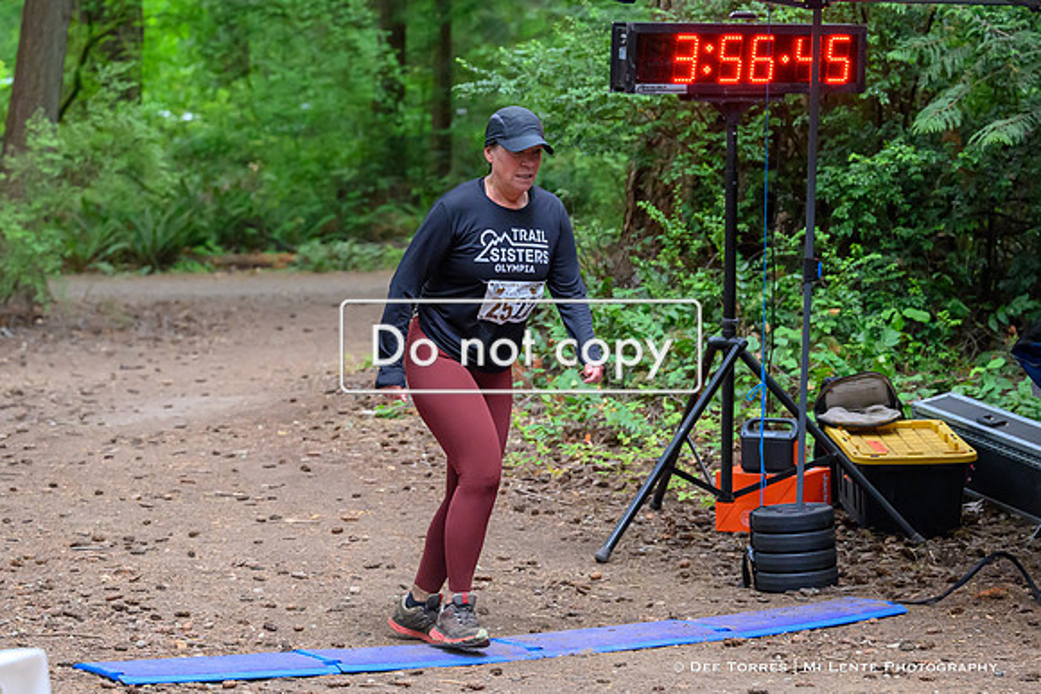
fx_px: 3070
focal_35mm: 106
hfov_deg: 19.2
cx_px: 382
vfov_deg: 12.9
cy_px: 272
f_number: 3.5
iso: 5600
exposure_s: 1/640
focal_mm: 70
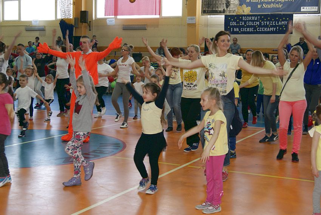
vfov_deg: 25.8
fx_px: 468
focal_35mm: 52
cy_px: 108
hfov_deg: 37.8
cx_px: 160
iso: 400
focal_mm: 35
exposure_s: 1/60
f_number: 5.6
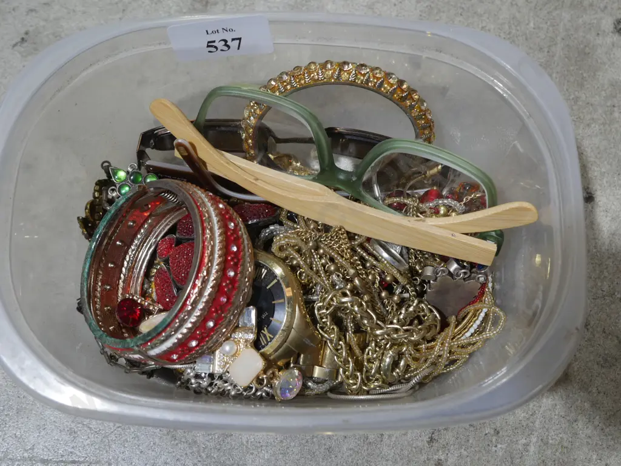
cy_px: 233
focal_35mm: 48
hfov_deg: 39.7
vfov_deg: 30.3
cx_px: 310
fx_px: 861
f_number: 5.2
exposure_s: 1/60
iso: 500
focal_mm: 24
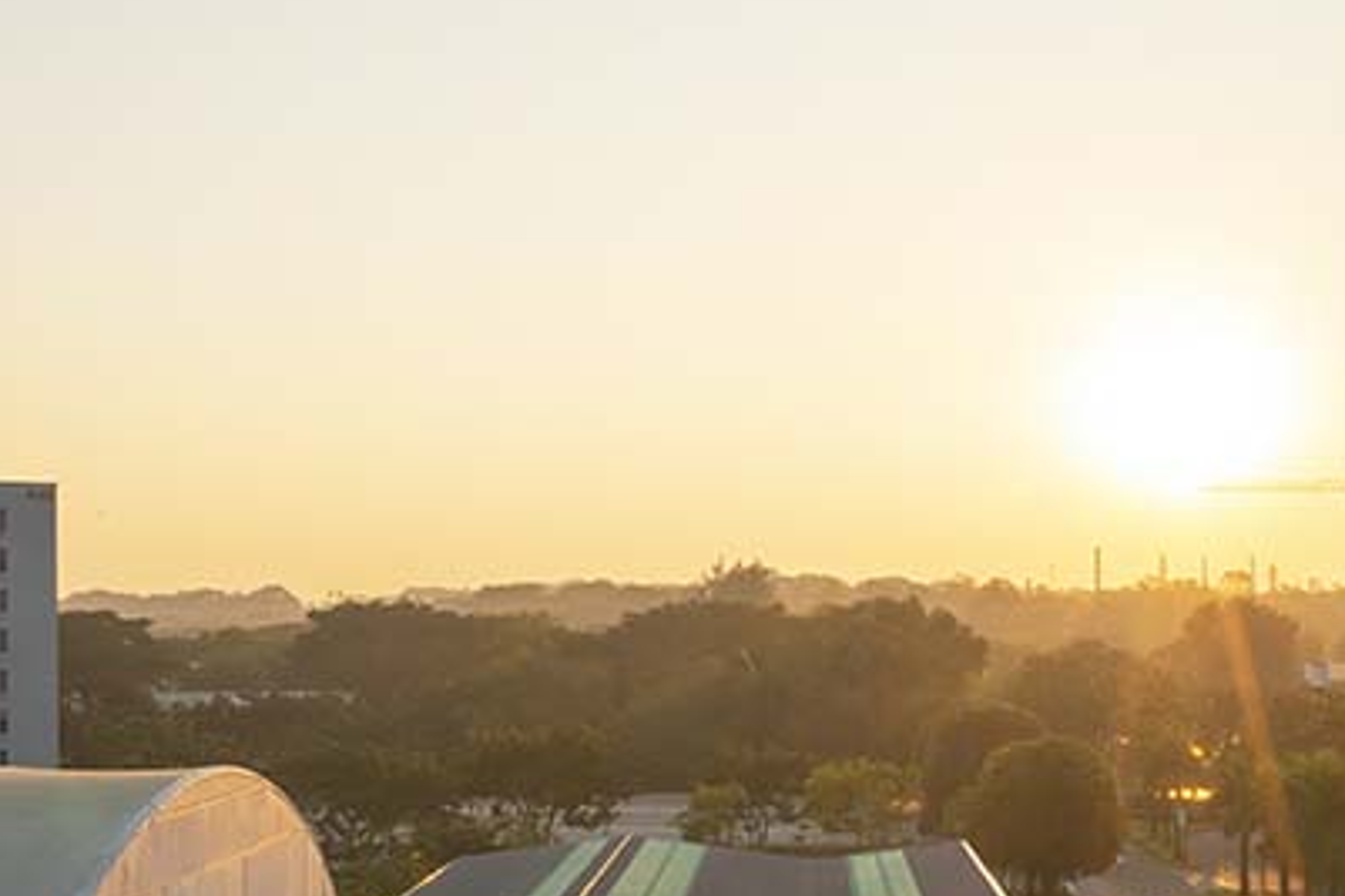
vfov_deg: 20.2
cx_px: 634
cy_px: 617
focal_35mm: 67
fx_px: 2502
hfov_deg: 30.1
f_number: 9
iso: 100
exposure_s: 1/160
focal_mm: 10.26
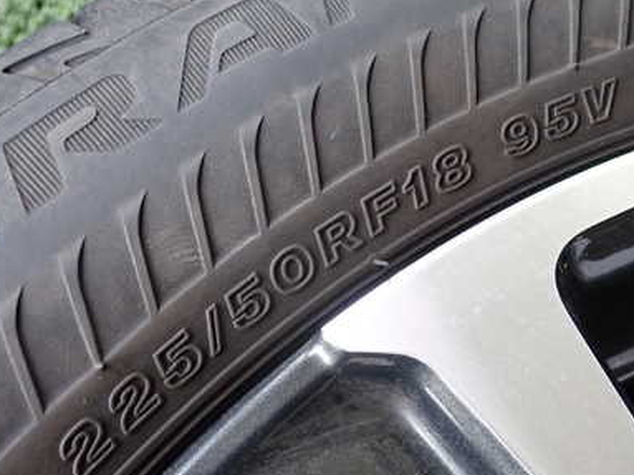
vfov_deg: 30.9
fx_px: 861
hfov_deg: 40.2
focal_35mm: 47
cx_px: 396
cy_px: 223
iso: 500
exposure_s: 1/250
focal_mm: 5.4
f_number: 2.3
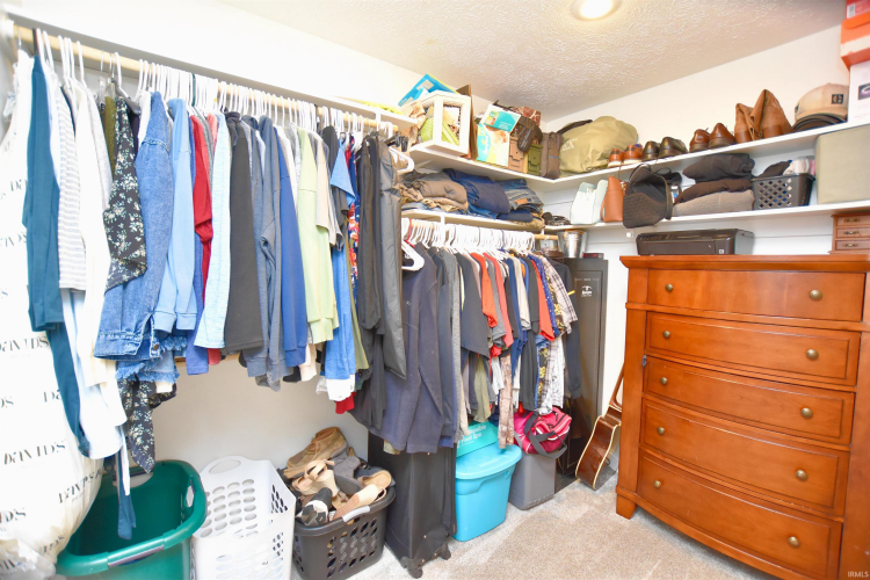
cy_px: 290
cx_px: 435
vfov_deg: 77.3
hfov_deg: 100.4
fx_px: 362
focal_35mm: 15
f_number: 3.5
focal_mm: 10
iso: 1400
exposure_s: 1/60
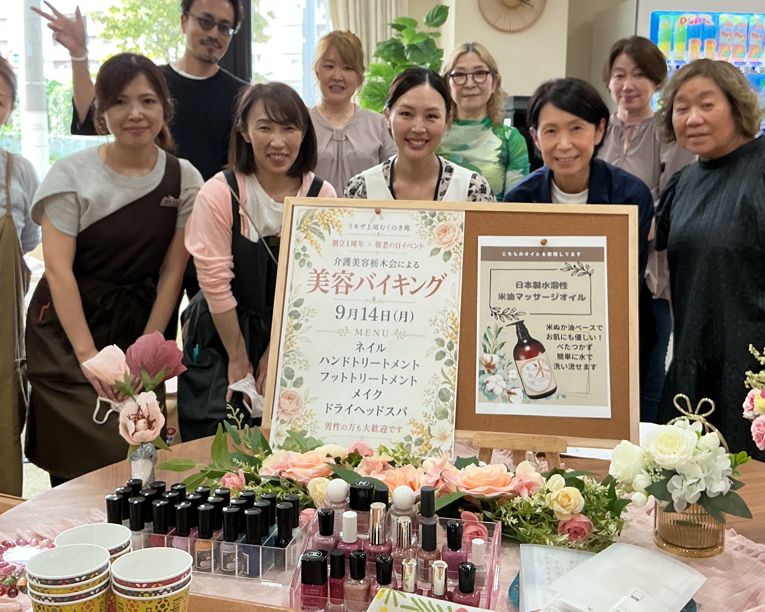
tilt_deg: -8.4
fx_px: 928
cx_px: 399
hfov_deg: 44.8
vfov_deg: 36.4
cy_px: 253
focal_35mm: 41
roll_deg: -0.3
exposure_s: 1/50
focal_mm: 3
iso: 64
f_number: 1.8
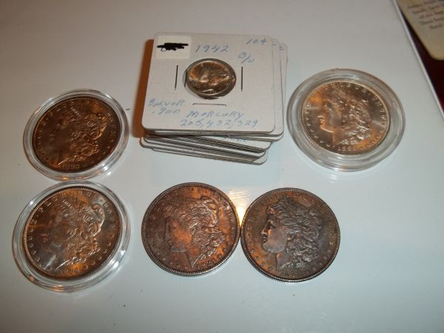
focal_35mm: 36
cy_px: 166
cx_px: 222
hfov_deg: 51.4
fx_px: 462
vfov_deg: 39.7
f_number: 3.1
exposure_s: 1/30
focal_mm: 6.5
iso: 64
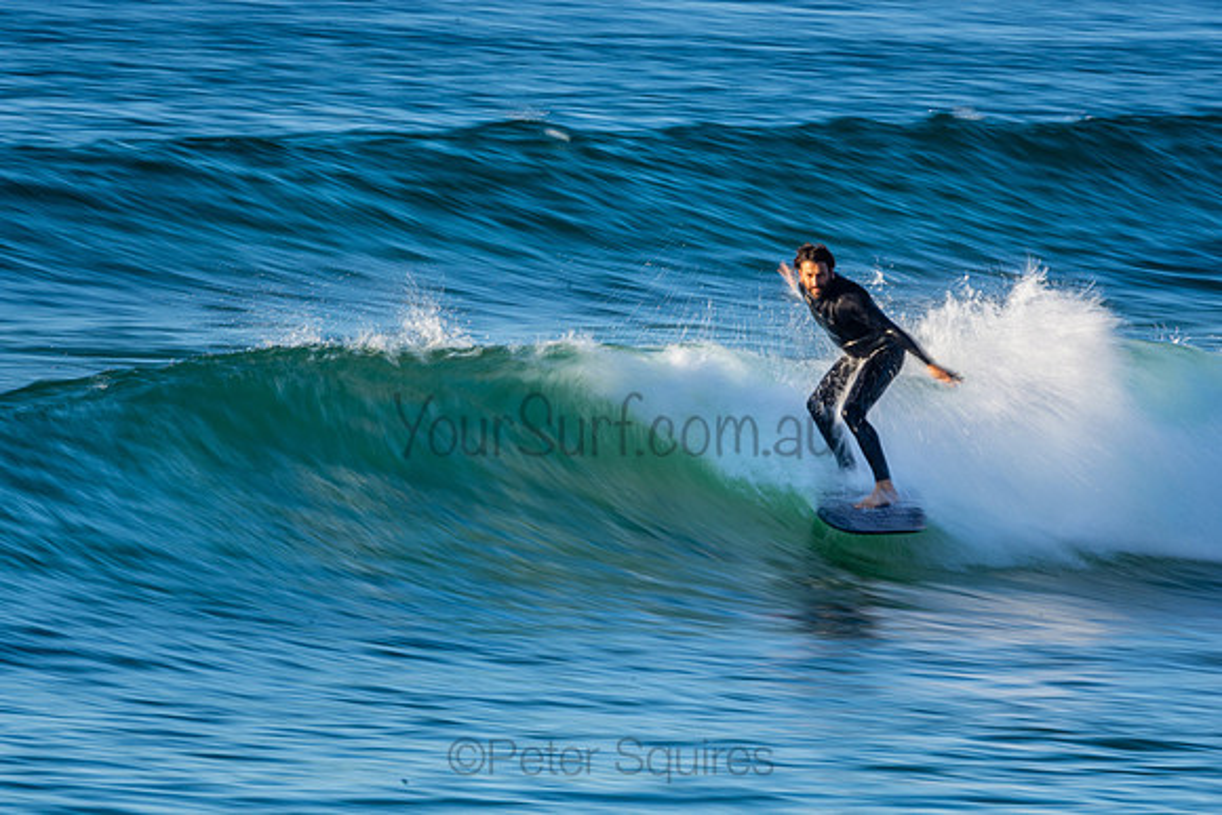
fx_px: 25463
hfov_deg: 2.7
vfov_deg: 1.8
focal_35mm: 750
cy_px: 408
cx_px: 611
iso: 100
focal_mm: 500
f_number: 22
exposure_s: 1/15
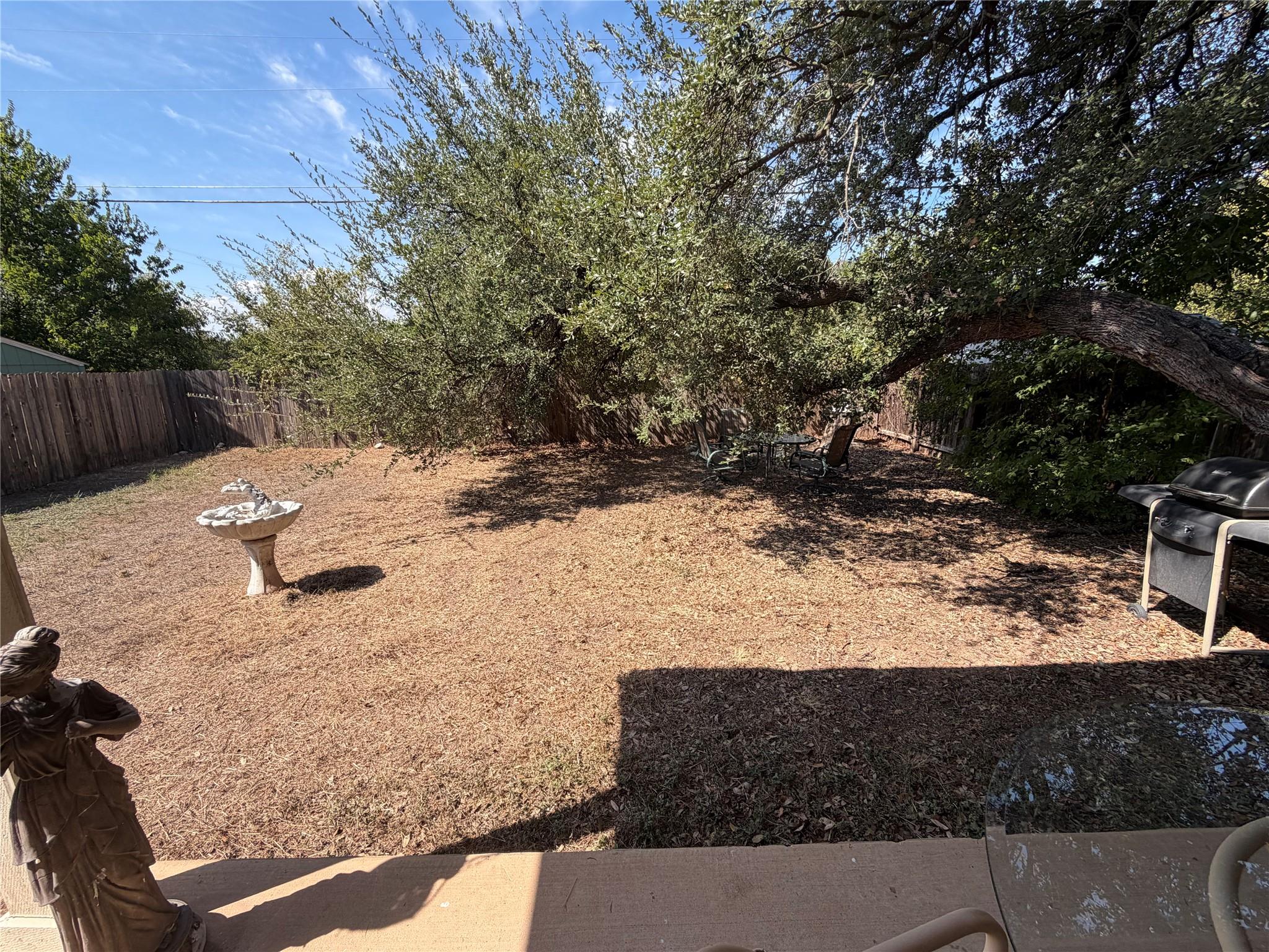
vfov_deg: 85.7
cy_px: 476
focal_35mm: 14
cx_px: 634
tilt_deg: -12.5
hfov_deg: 102.1
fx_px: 513
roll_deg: +1.1
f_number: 2.2
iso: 40
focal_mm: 2.22
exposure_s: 1/760
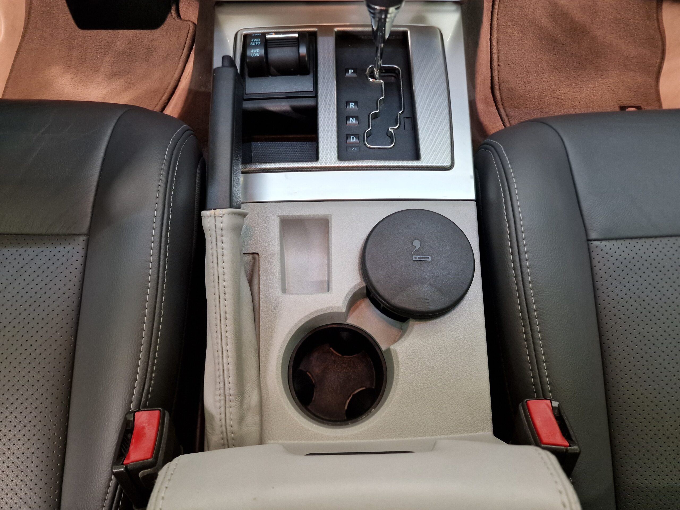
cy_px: 255
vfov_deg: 58.9
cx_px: 340
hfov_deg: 73.9
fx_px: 452
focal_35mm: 23
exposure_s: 1/33
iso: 400
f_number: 1.8
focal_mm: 6.4
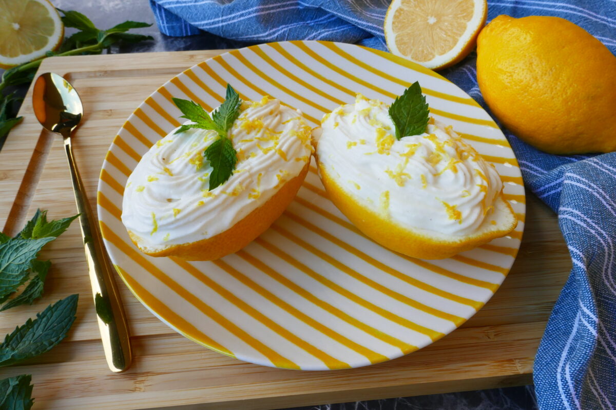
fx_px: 428
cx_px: 308
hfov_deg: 71.5
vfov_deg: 51.3
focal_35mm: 25
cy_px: 205
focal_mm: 9.1
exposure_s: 1/60
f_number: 8
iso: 320
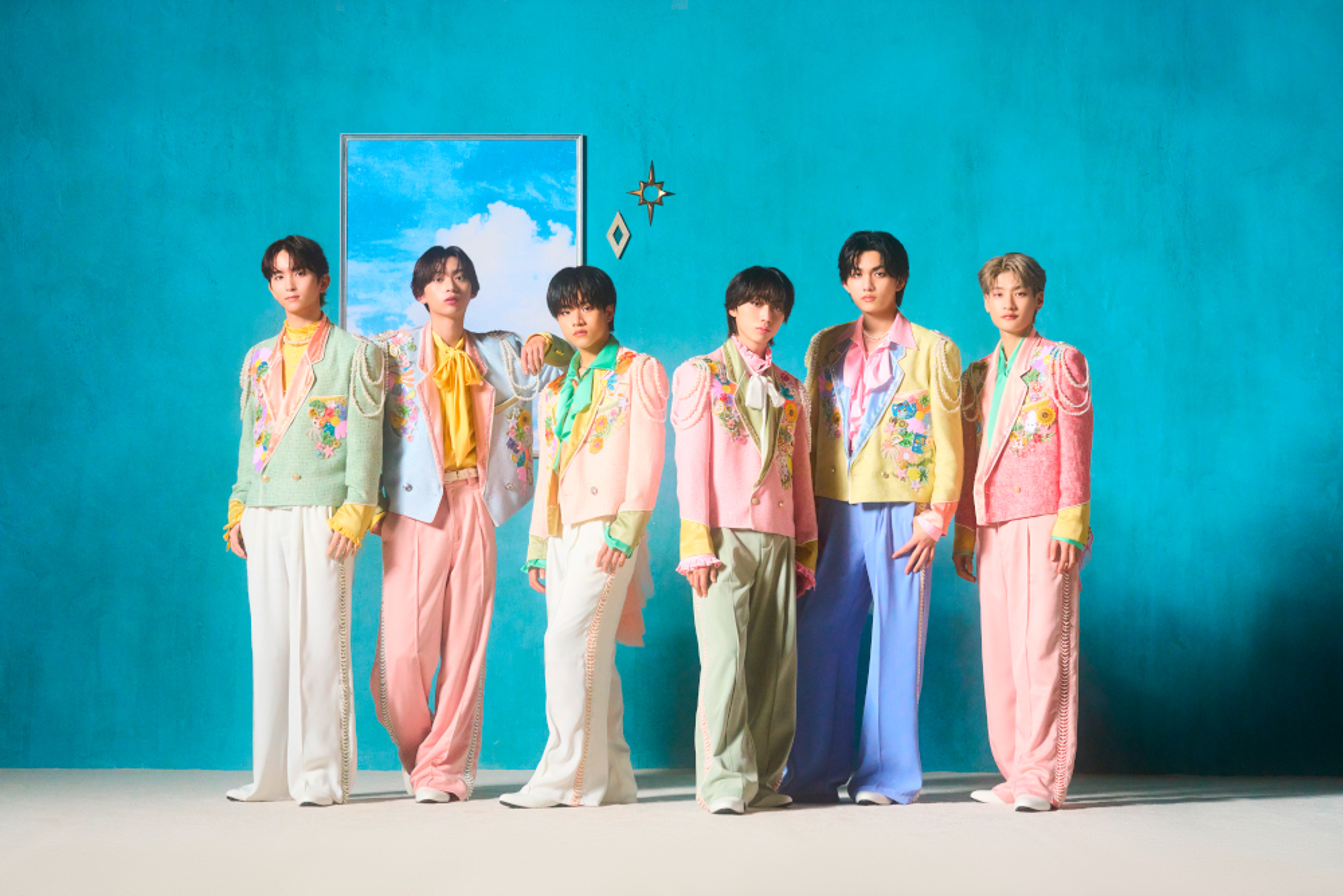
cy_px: 448
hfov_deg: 23.9
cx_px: 672
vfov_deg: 16.1
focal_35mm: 85
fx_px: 3171
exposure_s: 1/125
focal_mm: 85
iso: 1600
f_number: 5.6
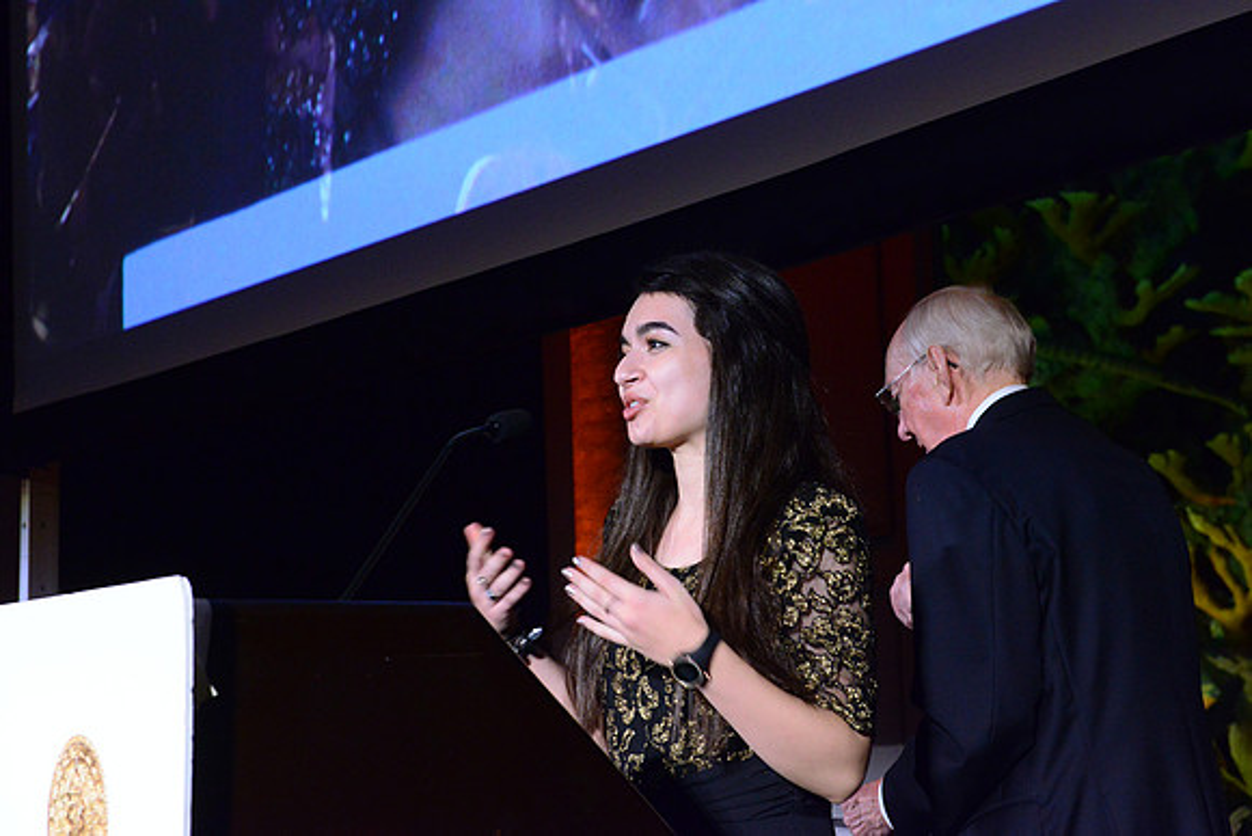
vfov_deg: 21.9
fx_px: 2157
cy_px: 418
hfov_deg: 32.4
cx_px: 626
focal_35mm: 62
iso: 6400
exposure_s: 1/60
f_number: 8
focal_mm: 62
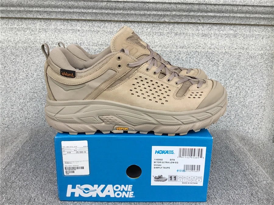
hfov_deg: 58.4
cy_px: 102
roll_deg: -1.4
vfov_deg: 45.4
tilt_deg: -16.9
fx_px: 245
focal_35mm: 31
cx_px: 137
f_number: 2.4
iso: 25
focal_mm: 3.3
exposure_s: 1/224
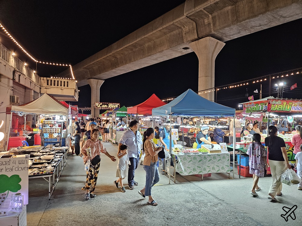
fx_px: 201
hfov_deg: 73.9
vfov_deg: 58.9
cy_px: 113
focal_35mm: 23
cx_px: 151
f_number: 1.8
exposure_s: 1/100
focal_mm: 5.4
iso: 250
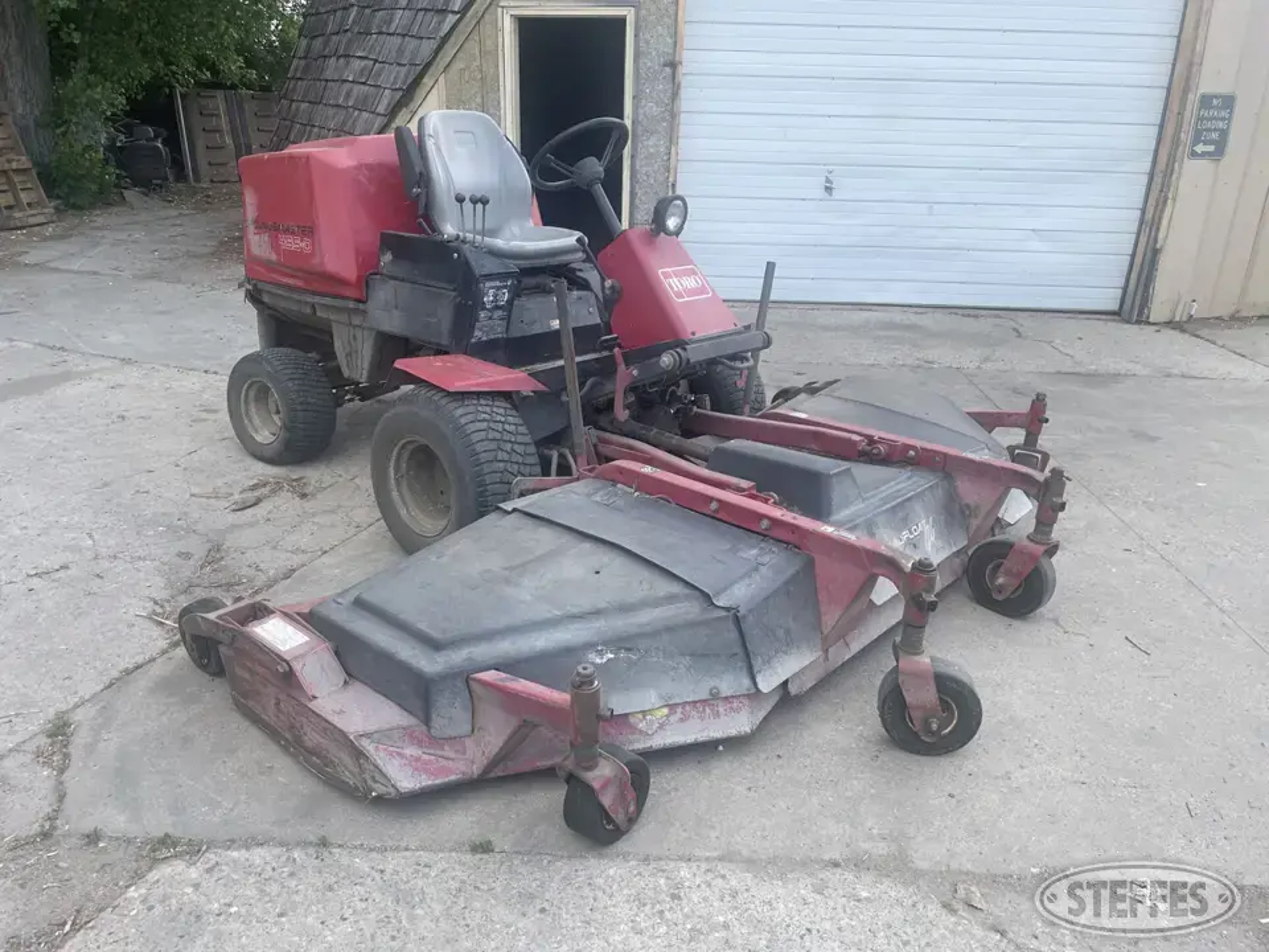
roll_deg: -2.0
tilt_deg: -20.9
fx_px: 953
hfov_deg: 67.3
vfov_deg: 53.1
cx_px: 634
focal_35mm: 26
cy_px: 476
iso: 32
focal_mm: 4.2
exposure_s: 1/581
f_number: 1.6
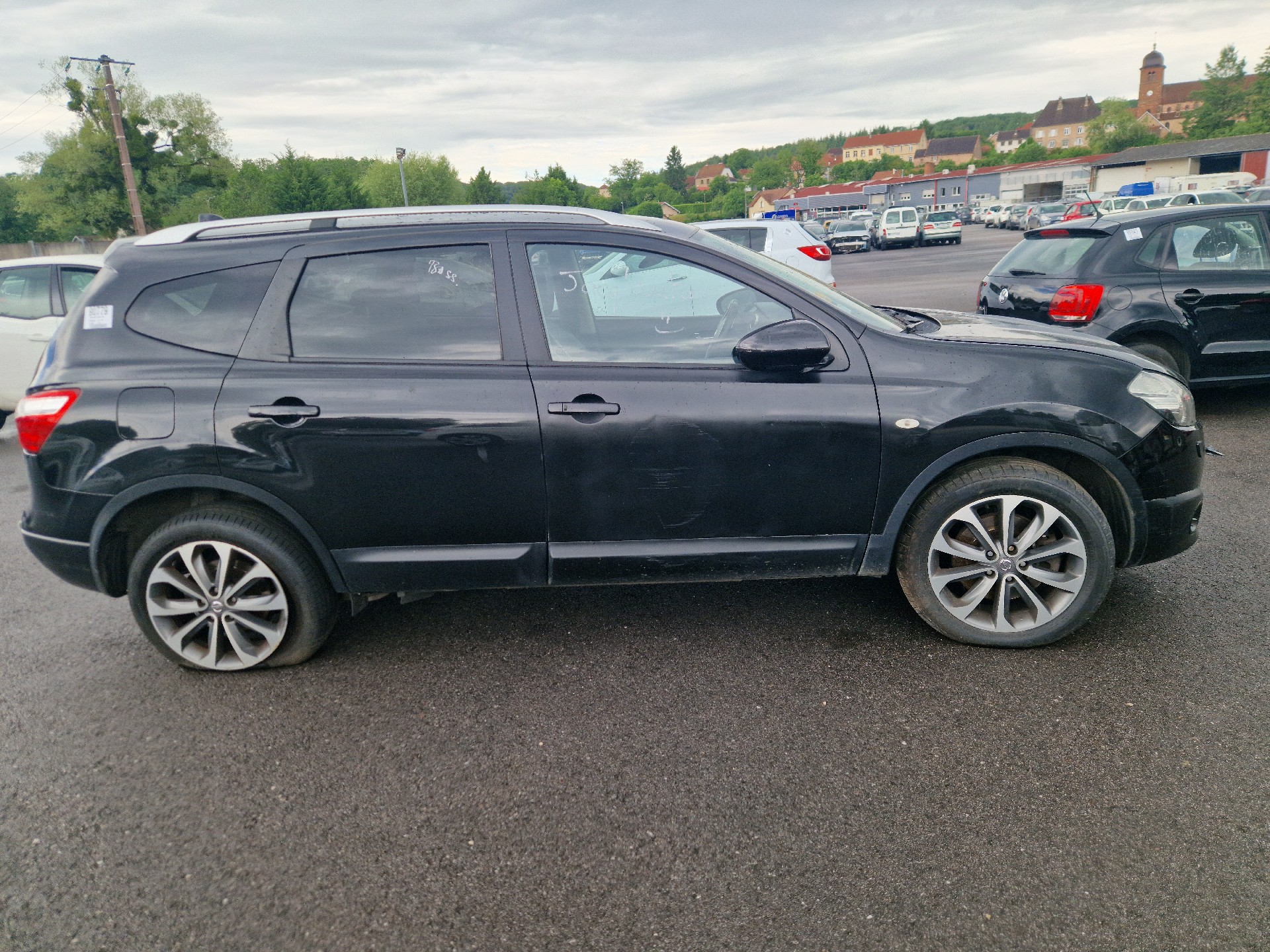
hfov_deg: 73.9
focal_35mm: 23
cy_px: 476
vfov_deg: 58.9
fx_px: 844
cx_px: 635
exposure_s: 1/500
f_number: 1.8
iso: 50
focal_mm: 5.4
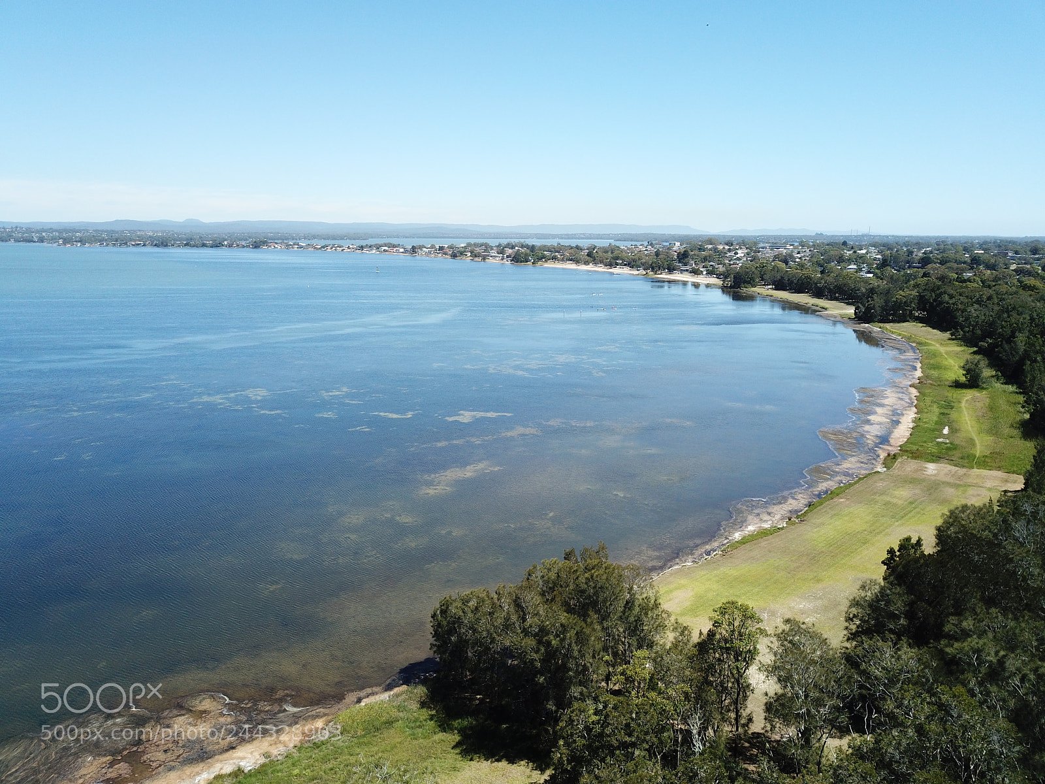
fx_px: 785
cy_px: 392
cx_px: 522
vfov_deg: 53.1
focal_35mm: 26
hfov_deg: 67.3
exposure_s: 1/988
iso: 100
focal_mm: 4.73
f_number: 2.2
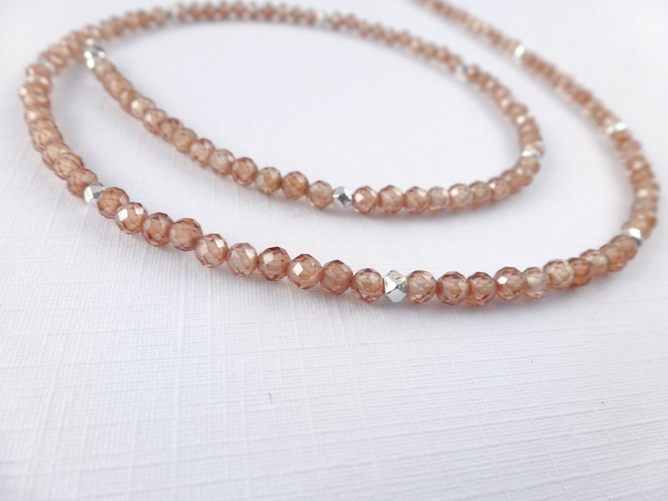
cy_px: 250
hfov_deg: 71.6
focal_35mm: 24
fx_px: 463
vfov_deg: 56.8
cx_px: 334
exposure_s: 1/125
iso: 100
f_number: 4
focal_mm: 4.3
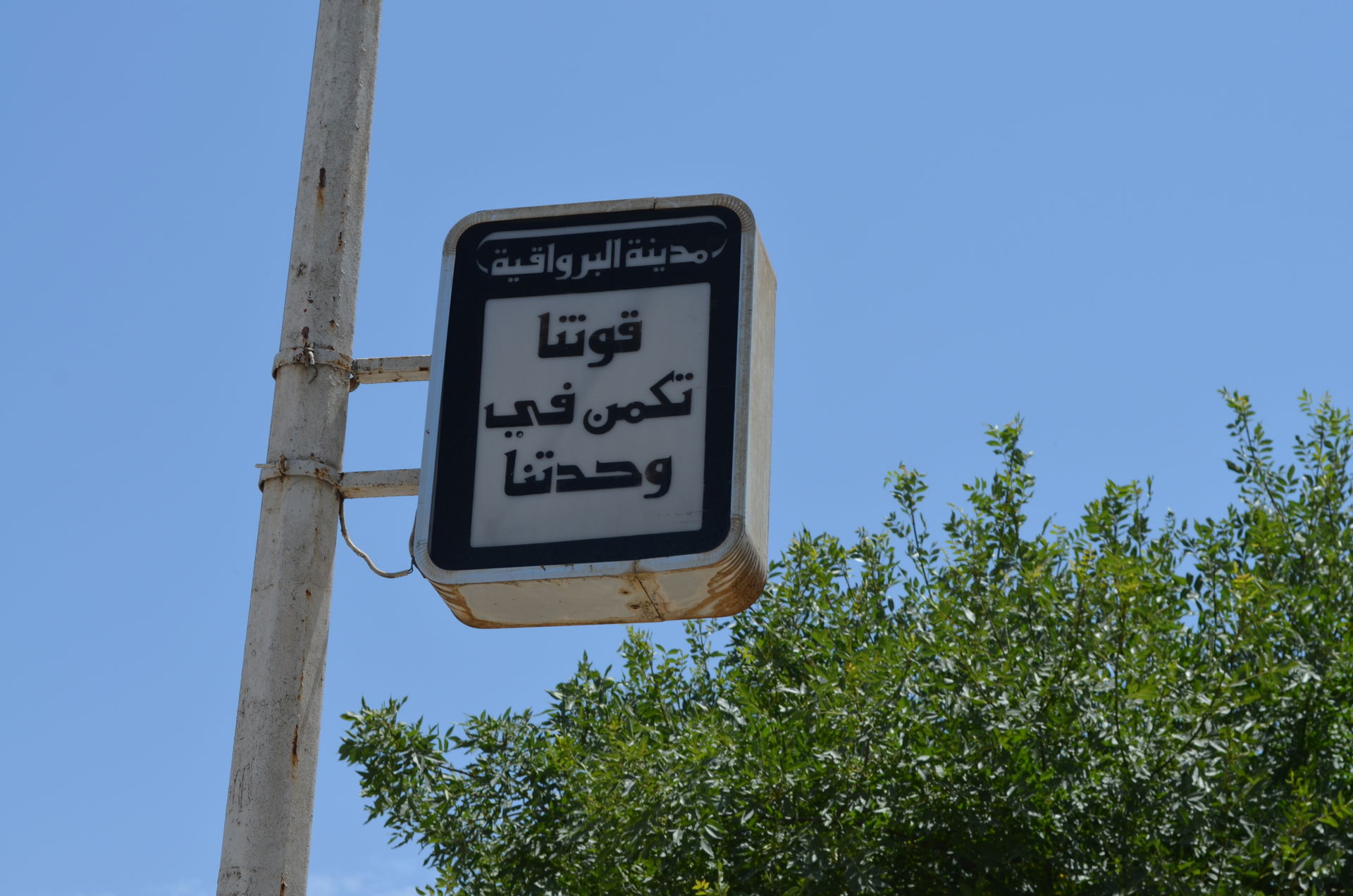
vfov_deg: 16.5
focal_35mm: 82
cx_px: 676
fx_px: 3094
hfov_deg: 24.7
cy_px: 448
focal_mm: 55
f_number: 9
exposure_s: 1/320
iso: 100
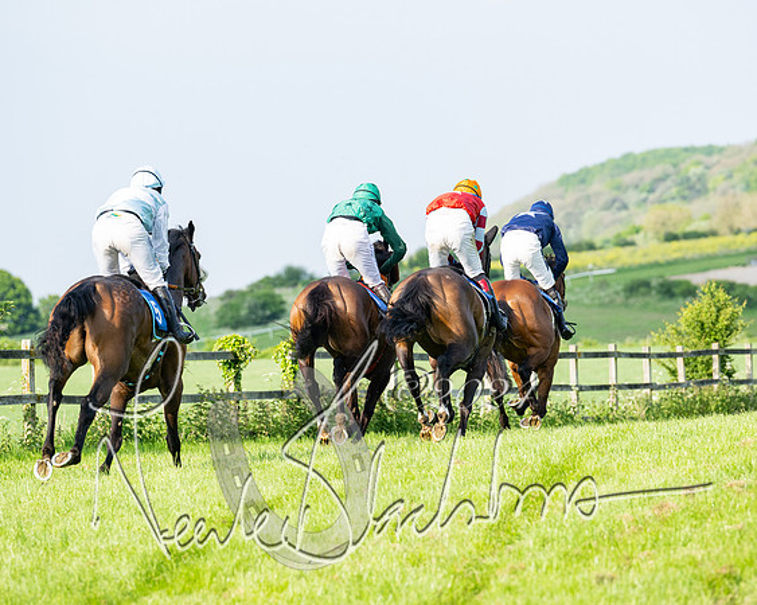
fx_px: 5287
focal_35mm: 236
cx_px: 370
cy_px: 302
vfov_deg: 6.5
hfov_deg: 8.2
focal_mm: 200
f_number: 5
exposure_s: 1/1250
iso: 400
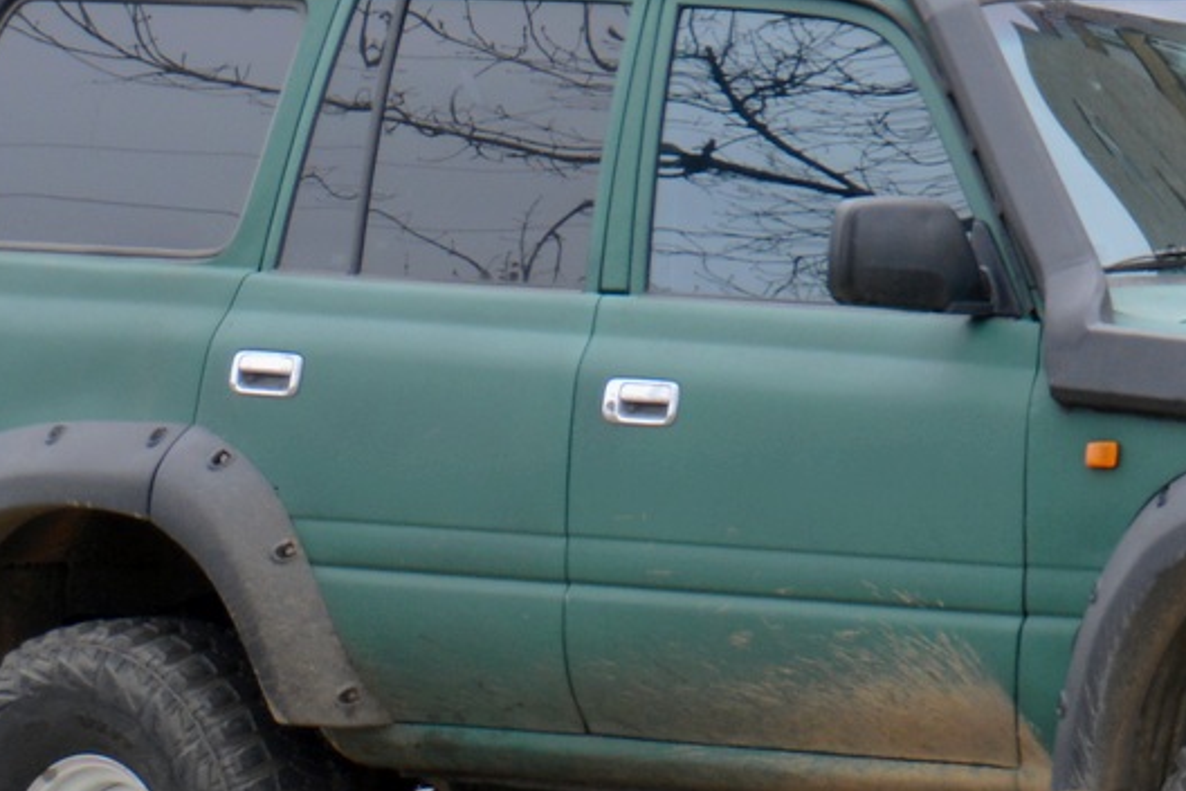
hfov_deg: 5.4
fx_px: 12617
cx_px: 1188
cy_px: 265
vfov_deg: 3.6
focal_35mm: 383
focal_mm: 90
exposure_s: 1/125
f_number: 5.6
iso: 400
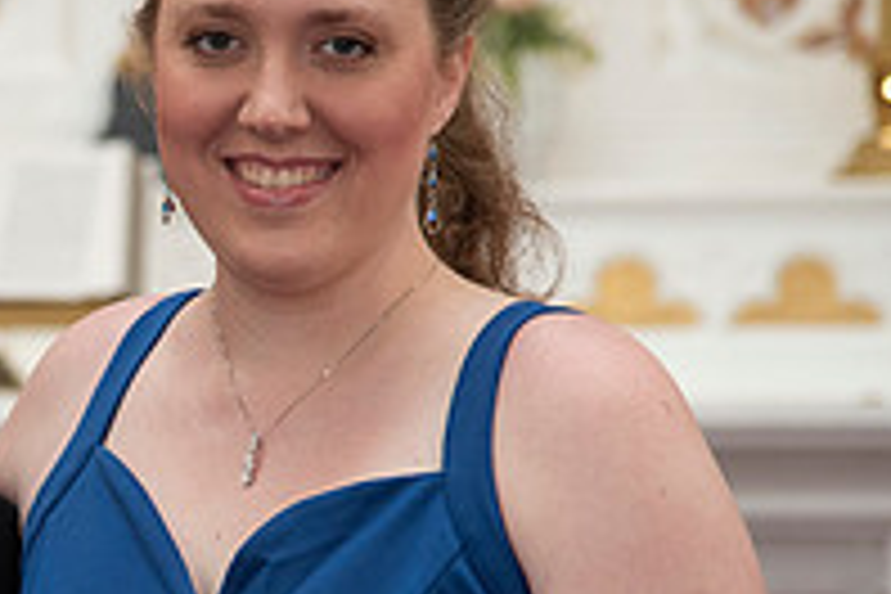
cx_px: -117
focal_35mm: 352
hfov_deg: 5.8
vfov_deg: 3.9
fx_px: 8711
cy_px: 475
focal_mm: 120
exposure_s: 1/125
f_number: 4
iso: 800
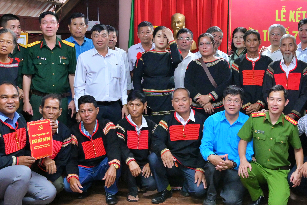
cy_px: 92
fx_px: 486
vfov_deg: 23.8
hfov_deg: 34.2
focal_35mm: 57
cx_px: 236
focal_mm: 20
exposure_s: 1/40
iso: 3200
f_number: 5.6
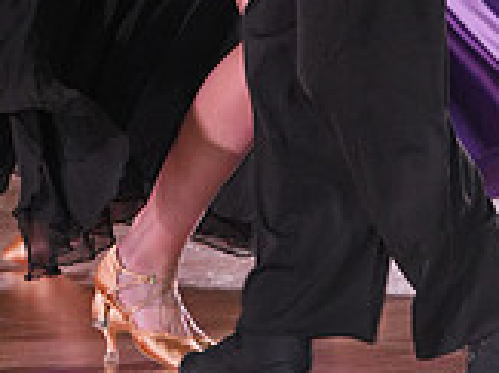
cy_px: -223
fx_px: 6165
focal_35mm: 428
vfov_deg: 3.5
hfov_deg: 4.6
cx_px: 298
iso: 1600
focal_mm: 125
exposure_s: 1/500
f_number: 4
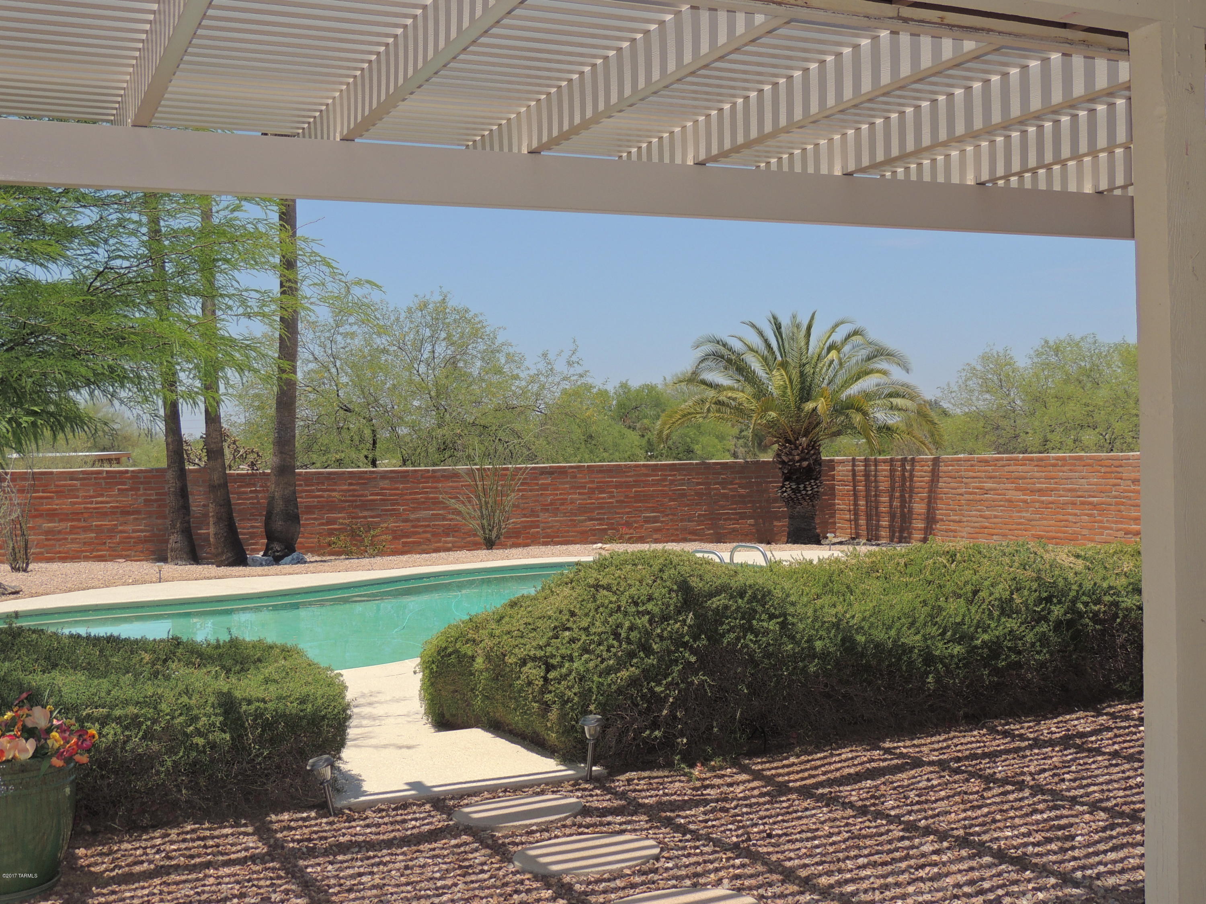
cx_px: 603
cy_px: 452
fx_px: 1394
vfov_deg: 36.0
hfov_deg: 46.8
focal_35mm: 40
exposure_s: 1/1250
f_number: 3.3
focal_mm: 7.1
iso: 100
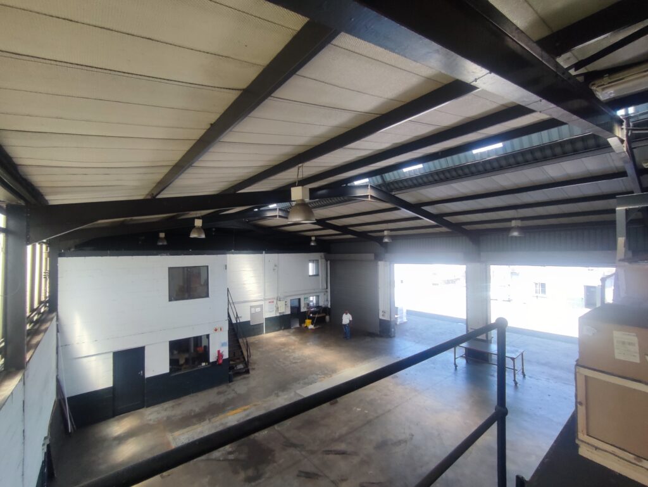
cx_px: 324
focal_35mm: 16
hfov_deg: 94.5
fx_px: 300
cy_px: 244
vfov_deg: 78.2
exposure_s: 1/112
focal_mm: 1.65
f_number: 2.2
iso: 50
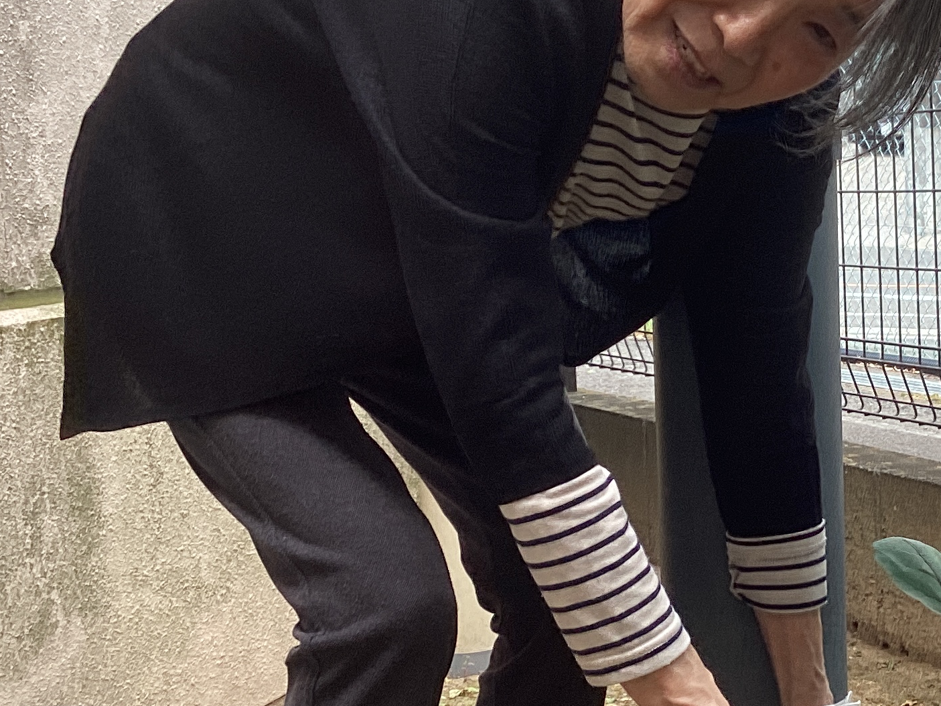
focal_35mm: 72
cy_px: 415
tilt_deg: -8.2
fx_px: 1957
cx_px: 839
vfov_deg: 20.4
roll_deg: +2.0
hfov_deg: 26.2
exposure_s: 1/120
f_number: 2.4
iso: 32
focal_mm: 3.3
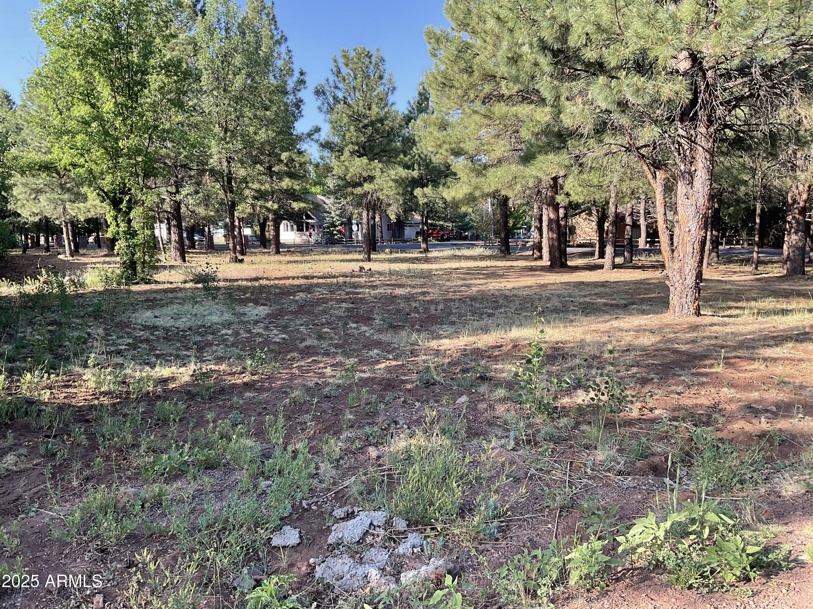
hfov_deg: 61.7
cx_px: 406
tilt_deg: -6.3
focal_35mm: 29
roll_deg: +0.3
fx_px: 681
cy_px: 304
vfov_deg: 48.2
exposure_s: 1/268
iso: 16
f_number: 1.8
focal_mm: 3
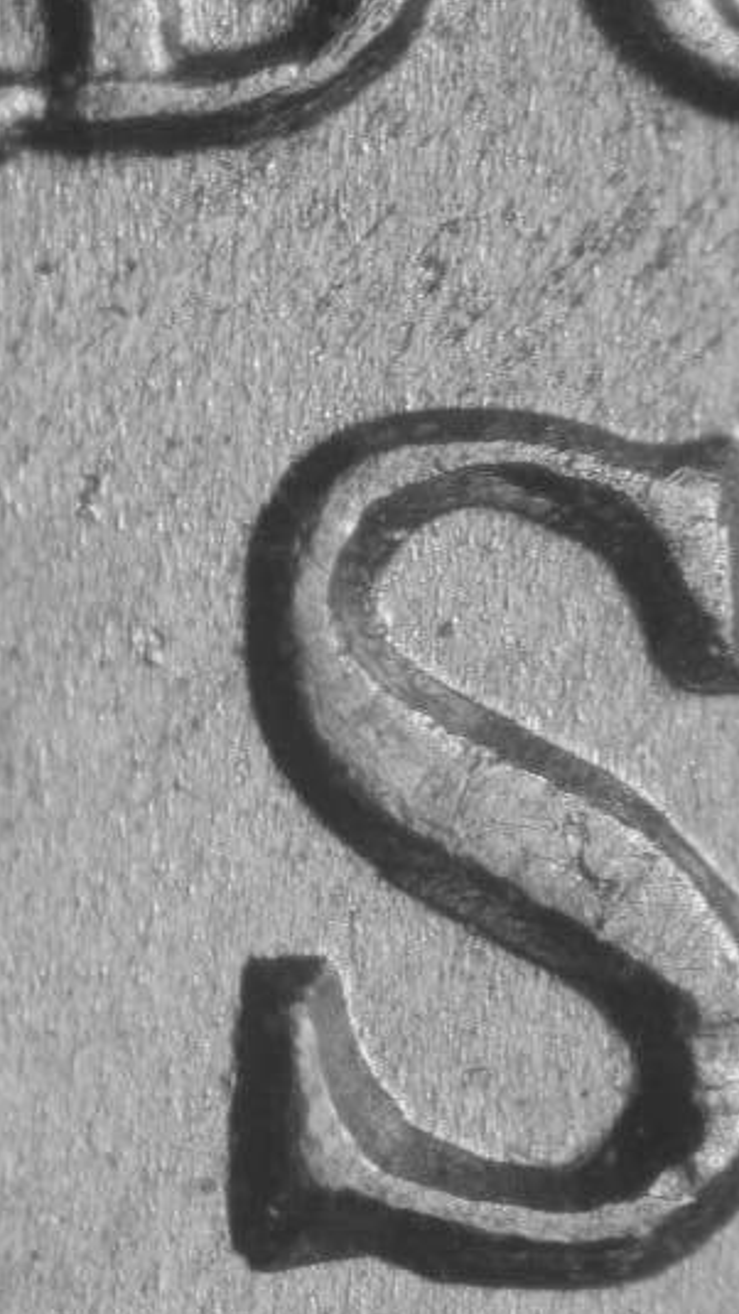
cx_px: 447
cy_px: 700
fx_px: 6304
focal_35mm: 181
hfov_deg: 6.7
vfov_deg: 11.9
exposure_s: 1/17.7
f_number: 4.8
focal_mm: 28.9
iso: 100
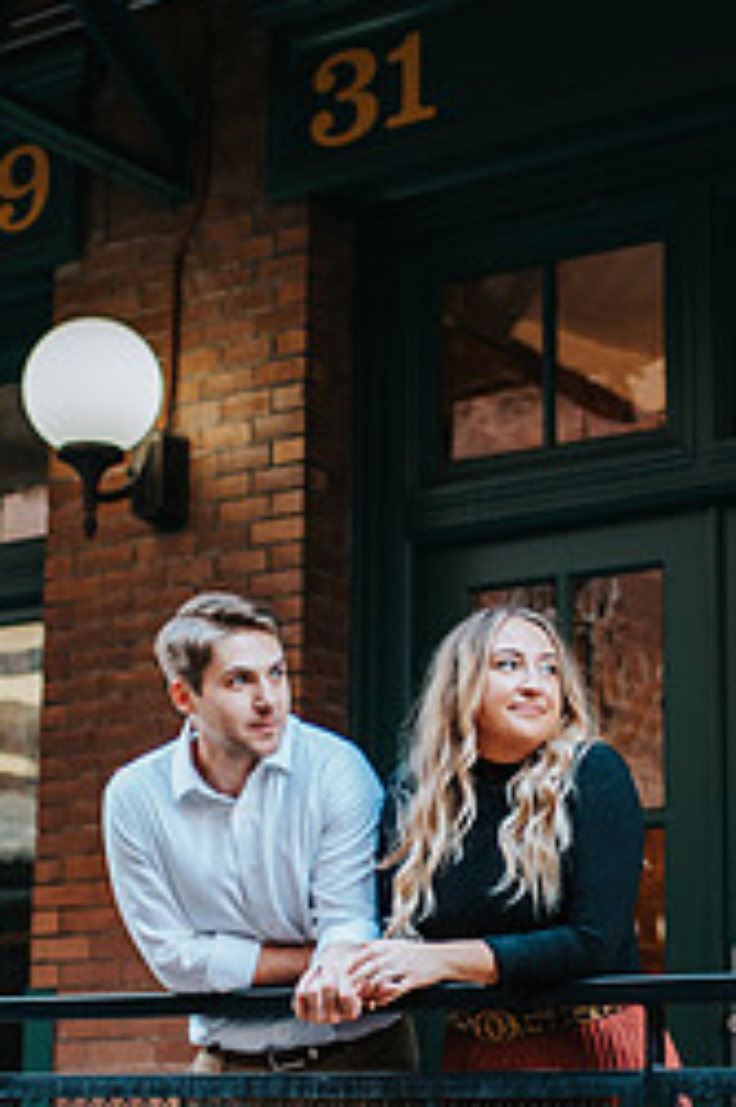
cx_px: 366
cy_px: 761
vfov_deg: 24.9
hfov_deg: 16.8
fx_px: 2487
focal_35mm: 81
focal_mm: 35
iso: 800
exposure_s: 1/500
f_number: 1.8
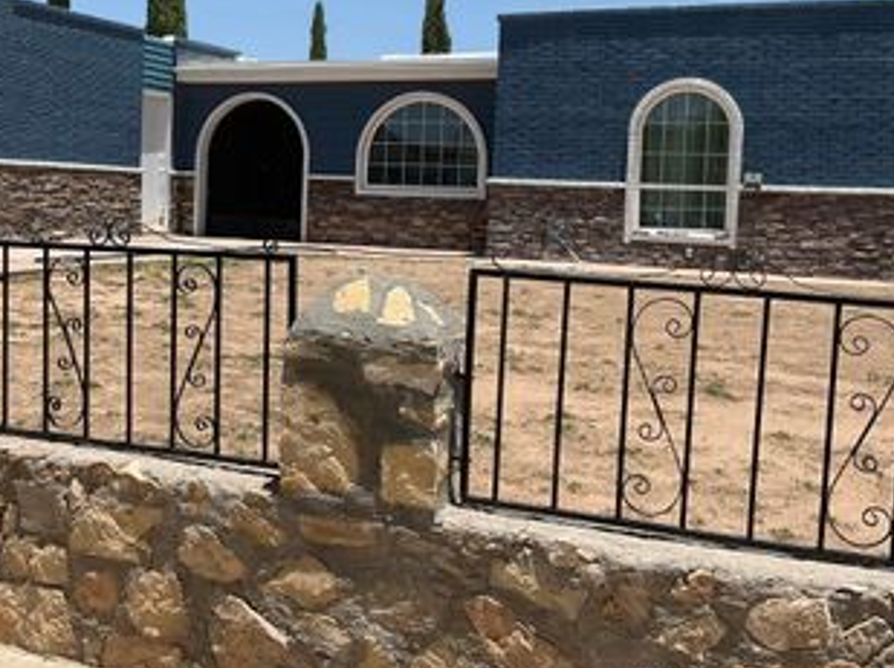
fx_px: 1212
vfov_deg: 30.6
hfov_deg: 39.9
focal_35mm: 47
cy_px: 233
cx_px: 286
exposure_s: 1/2538
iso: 16
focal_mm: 3
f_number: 1.8
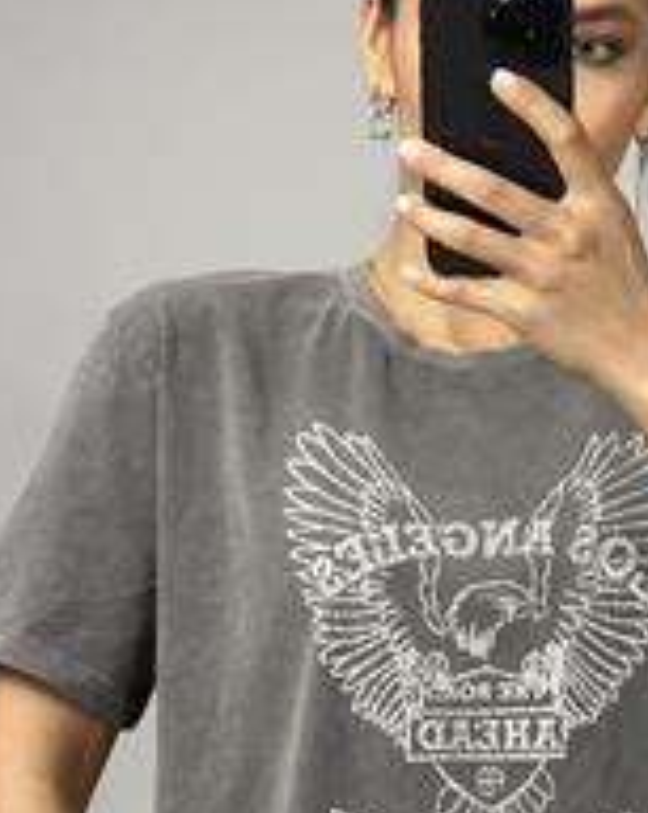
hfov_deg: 15.1
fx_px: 2427
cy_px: 557
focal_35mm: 101
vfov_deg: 19.0
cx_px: 534
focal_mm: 6.86
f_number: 1.78
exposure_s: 1/100
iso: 125
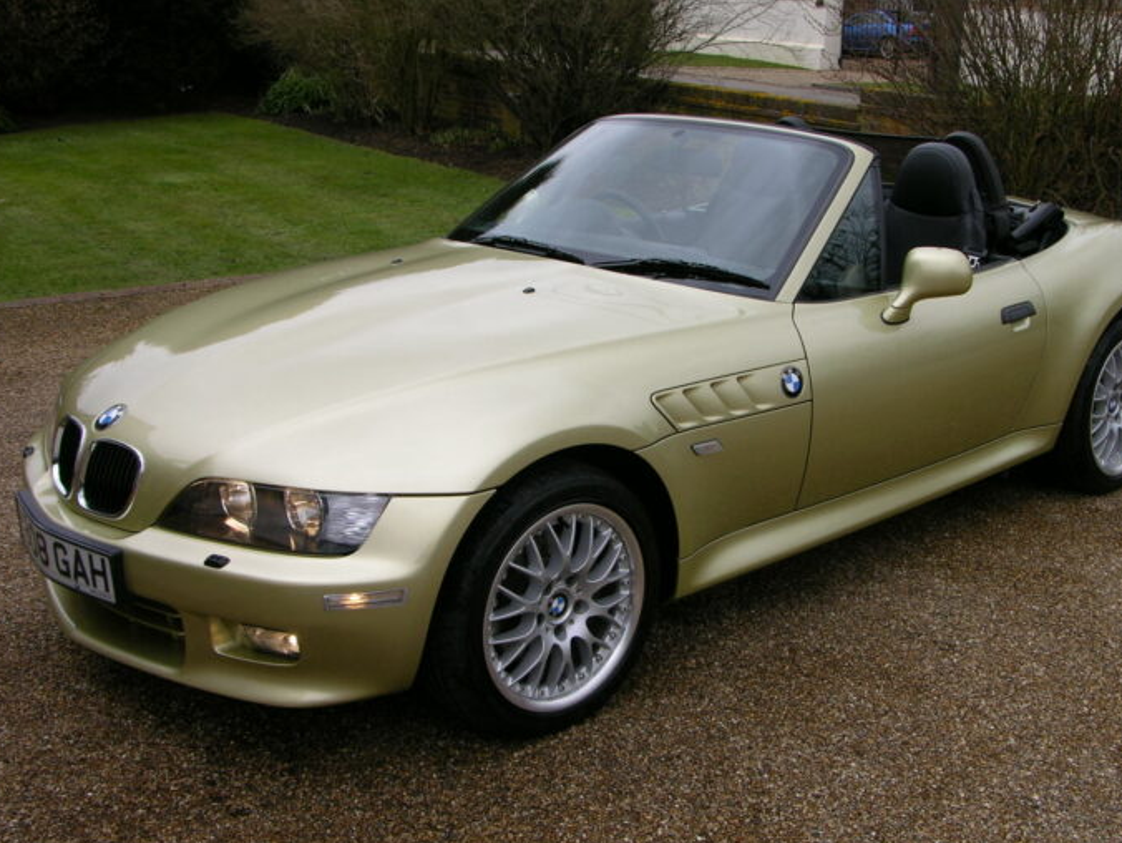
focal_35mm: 44
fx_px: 1427
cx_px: 604
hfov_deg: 42.9
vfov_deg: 32.9
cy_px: 436
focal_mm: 8.9
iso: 50
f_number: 4.5
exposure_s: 1/128
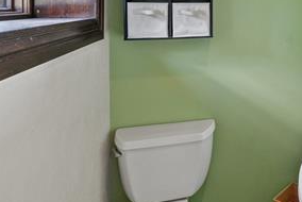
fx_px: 302
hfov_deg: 44.8
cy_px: 10
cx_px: 304
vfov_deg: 34.3
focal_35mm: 36
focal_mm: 16
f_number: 10
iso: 640
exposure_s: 1/3
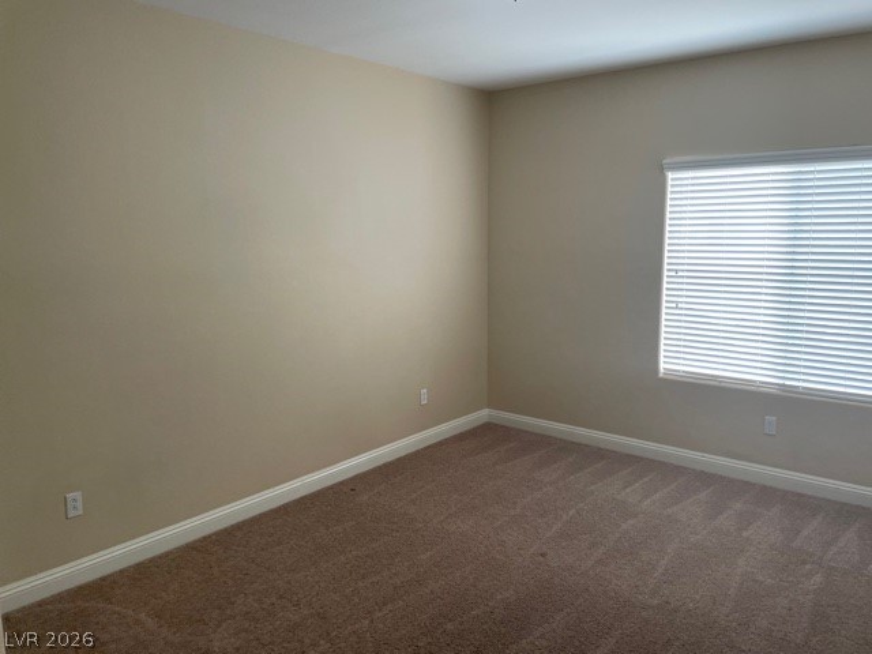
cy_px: 327
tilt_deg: -7.5
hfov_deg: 67.3
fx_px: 655
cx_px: 436
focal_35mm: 26
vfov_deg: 53.1
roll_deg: +1.1
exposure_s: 1/120
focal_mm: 4.2
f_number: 1.6
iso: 100
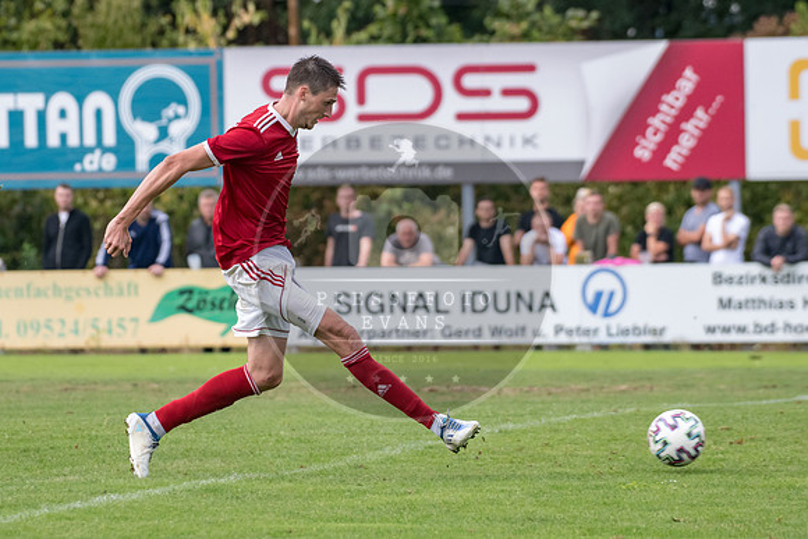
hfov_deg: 6.7
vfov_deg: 4.5
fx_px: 6857
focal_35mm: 305
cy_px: 257
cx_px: 397
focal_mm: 230
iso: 1600
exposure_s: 1/1600
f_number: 5.6
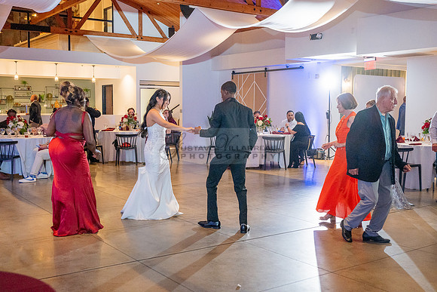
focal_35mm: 40
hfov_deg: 48.4
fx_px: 486
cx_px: 218
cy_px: 146
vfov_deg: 33.4
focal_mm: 40
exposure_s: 1/200
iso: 3200
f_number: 4
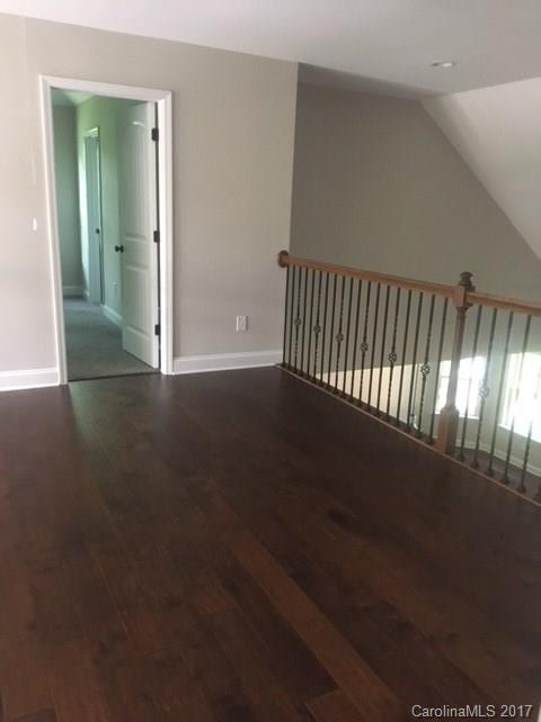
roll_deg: -2.0
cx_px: 270
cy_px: 361
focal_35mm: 29
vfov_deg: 61.7
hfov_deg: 48.2
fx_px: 604
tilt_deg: -13.8
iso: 320
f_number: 2.2
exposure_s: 1/15
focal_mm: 4.15
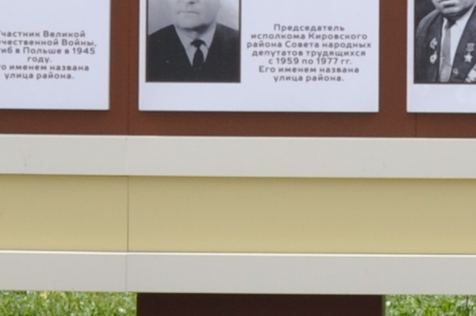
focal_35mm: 193
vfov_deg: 7.0
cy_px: -142
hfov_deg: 10.7
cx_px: 305
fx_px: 2548
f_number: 10
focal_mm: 18
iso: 200
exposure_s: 1/400
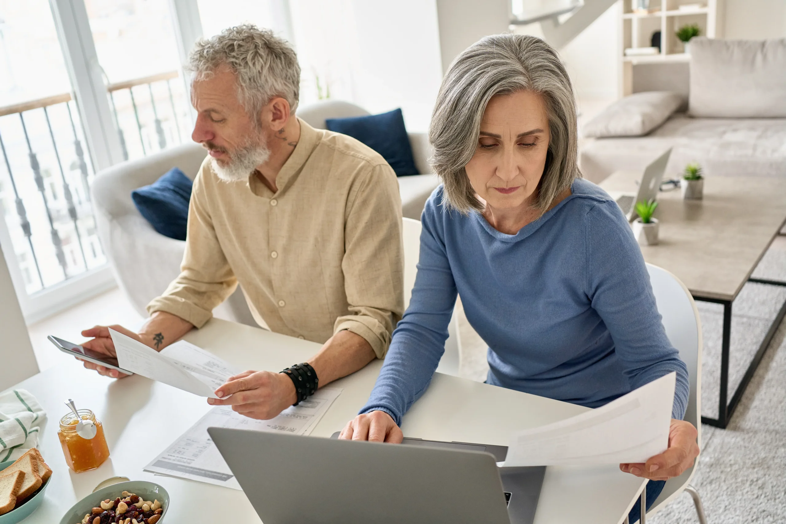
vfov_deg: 37.9
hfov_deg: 54.4
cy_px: 262
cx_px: 393
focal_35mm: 35
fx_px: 764
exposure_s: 1/250
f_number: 3.5
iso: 1000
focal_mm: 35
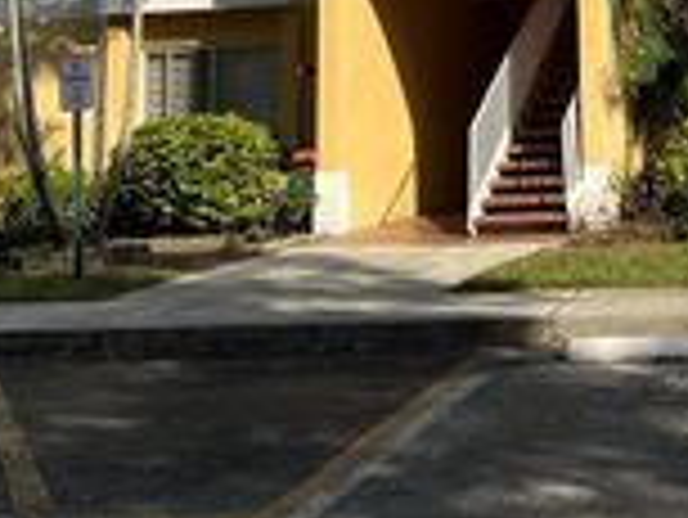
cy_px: -173
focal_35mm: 85
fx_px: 1691
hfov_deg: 22.1
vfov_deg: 16.4
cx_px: 692
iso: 50
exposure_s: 1/6993
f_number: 1.5
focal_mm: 5.7
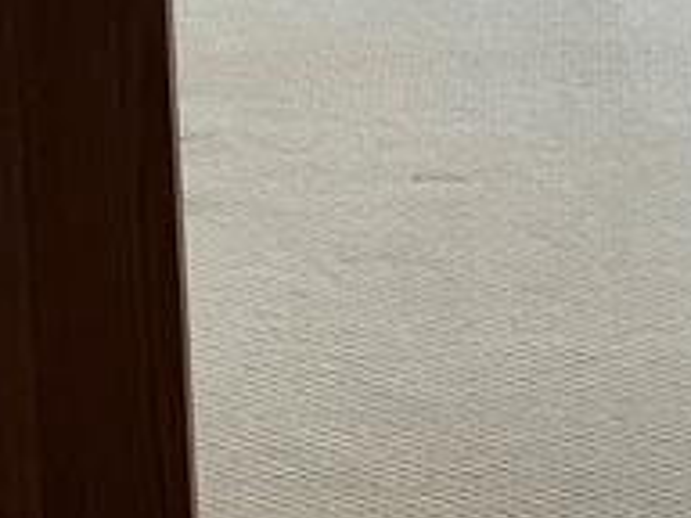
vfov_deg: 9.5
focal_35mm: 139
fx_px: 2775
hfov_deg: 14.2
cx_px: 392
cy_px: -727
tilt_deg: -9.8
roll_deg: +2.6
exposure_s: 1/120
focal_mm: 5.7
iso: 50
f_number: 1.5
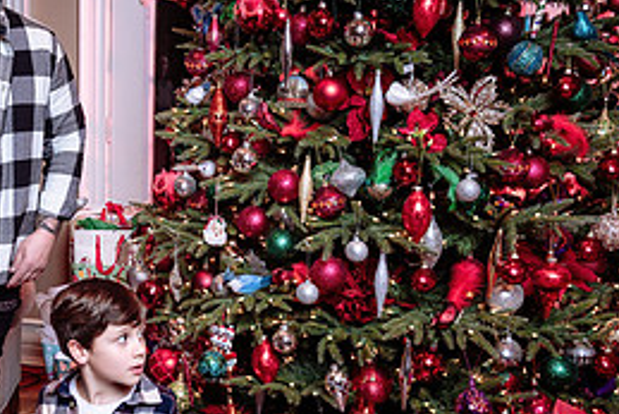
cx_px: 82
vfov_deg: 24.2
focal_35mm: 56
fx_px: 963
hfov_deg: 34.0
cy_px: 226
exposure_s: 1/200
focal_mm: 24
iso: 500
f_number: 4.5
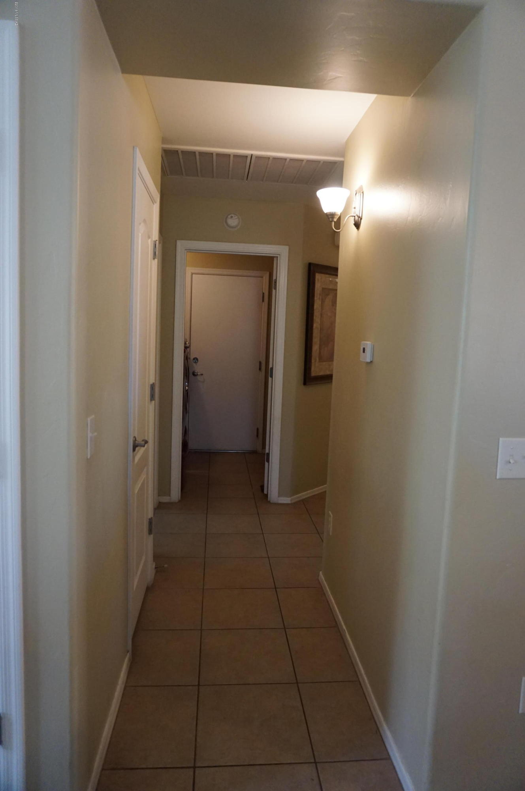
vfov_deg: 73.8
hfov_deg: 53.0
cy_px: 396
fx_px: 526
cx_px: 262
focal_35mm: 24
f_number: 3.5
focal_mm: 16
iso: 2000
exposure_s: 1/160
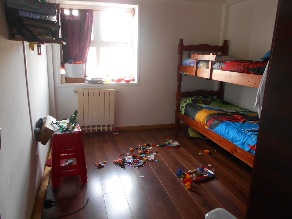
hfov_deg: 67.3
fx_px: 219
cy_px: 110
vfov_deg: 53.1
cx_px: 146
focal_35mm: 26
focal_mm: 4.6
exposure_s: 1/30
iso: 250
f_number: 3.2
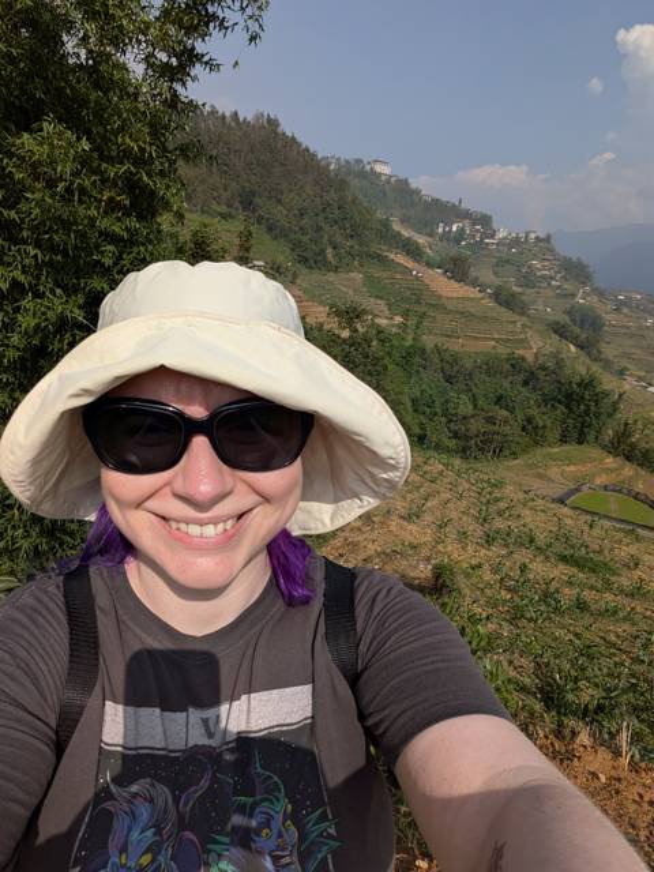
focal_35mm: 21
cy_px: 436
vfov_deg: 79.0
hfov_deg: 63.4
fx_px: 529
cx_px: 327
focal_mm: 2.74
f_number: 2.2
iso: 38
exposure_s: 1/2933
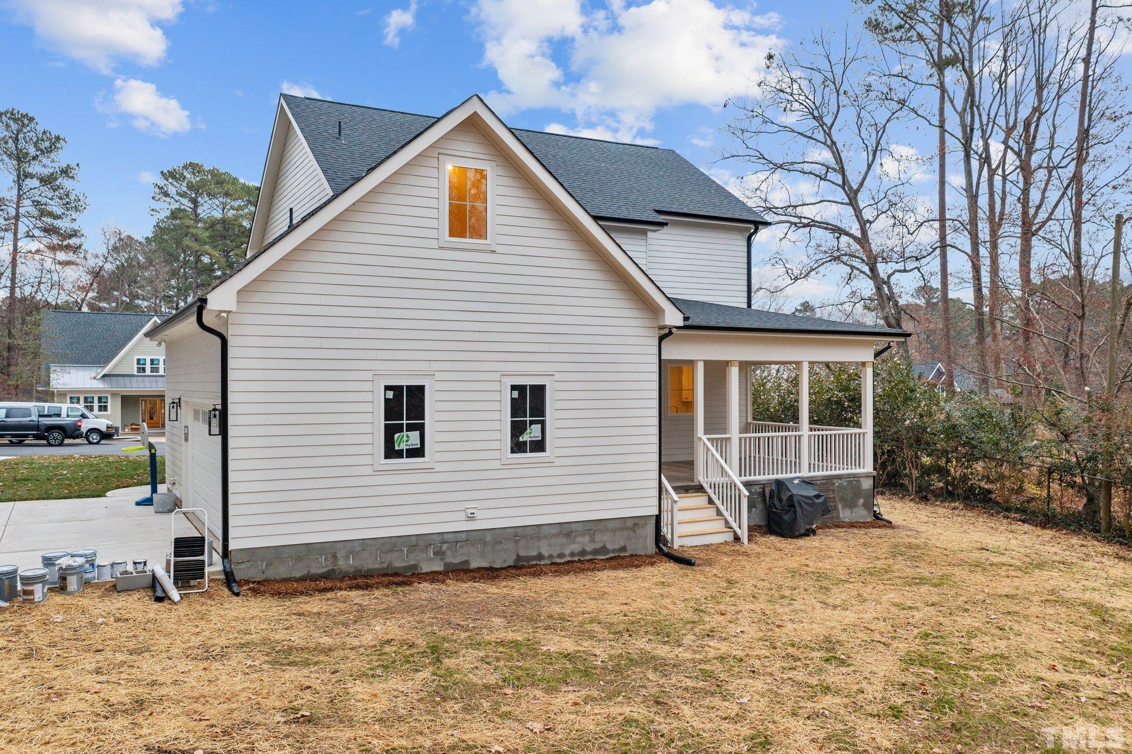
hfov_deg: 65.5
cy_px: 377
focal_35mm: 28
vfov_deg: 46.4
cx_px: 566
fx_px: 880
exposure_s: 1/50
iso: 100
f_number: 3.2
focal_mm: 10.26
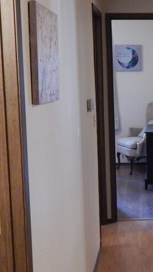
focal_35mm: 77
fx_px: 556
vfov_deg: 27.4
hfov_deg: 15.1
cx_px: 185
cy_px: 168
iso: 400
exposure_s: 1/10
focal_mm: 4
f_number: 3
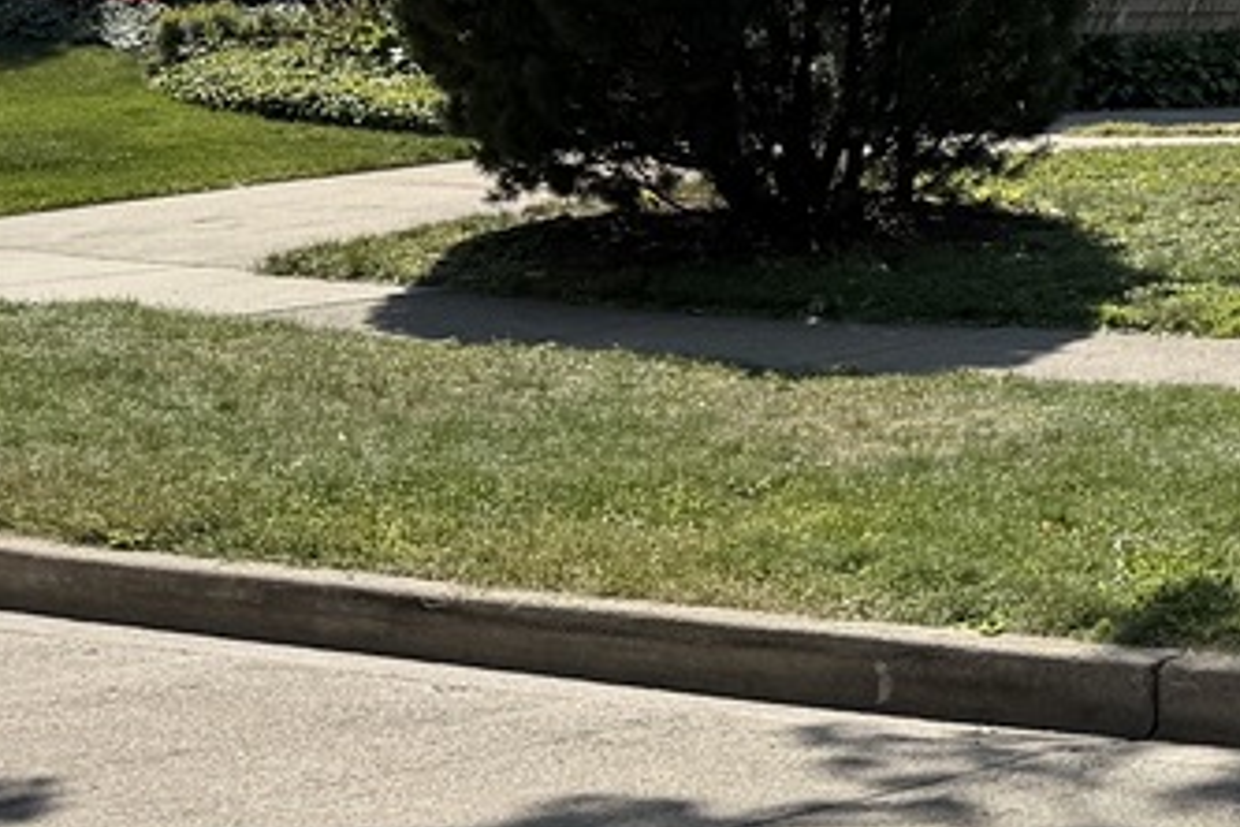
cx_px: 2171
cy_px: -242
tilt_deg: +3.5
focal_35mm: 108
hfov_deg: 16.2
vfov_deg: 12.3
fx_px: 3720
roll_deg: +0.0
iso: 80
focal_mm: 6.76
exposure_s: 1/5319
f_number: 1.78
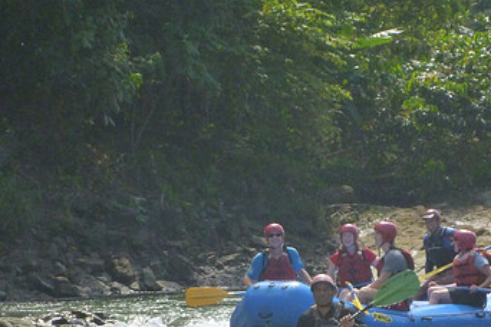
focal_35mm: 226
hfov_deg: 9.1
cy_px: 246
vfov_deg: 6.1
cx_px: 322
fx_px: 3082
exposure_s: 1/500
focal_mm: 22.8
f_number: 5.9
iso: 500
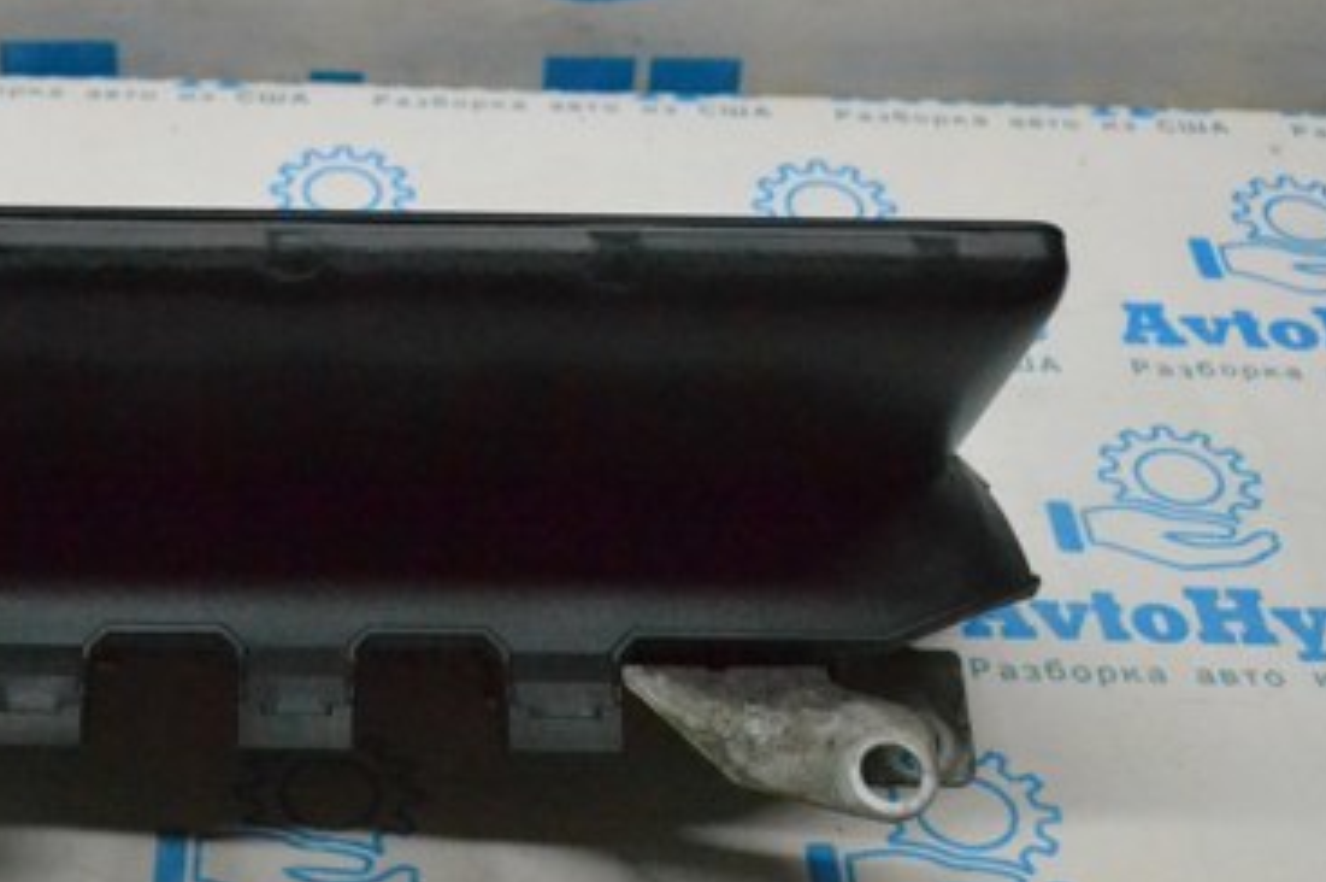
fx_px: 2502
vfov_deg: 19.9
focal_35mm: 68
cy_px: 300
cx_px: 311
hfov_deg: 29.2
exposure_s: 1/2000
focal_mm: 26
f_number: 4.2
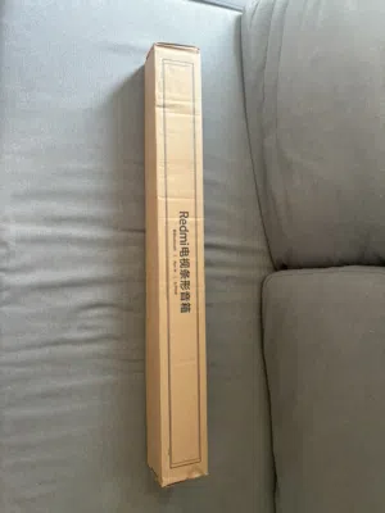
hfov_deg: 53.1
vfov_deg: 67.3
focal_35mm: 26
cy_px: 256
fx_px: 386
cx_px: 192
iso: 320
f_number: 1.6
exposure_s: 1/48
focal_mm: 5.96
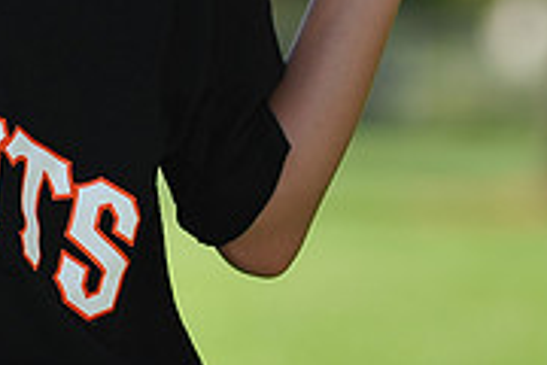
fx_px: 8827
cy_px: -201
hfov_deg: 3.5
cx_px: -58
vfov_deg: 2.4
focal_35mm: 581
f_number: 4.5
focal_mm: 180
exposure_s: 1/800
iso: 200
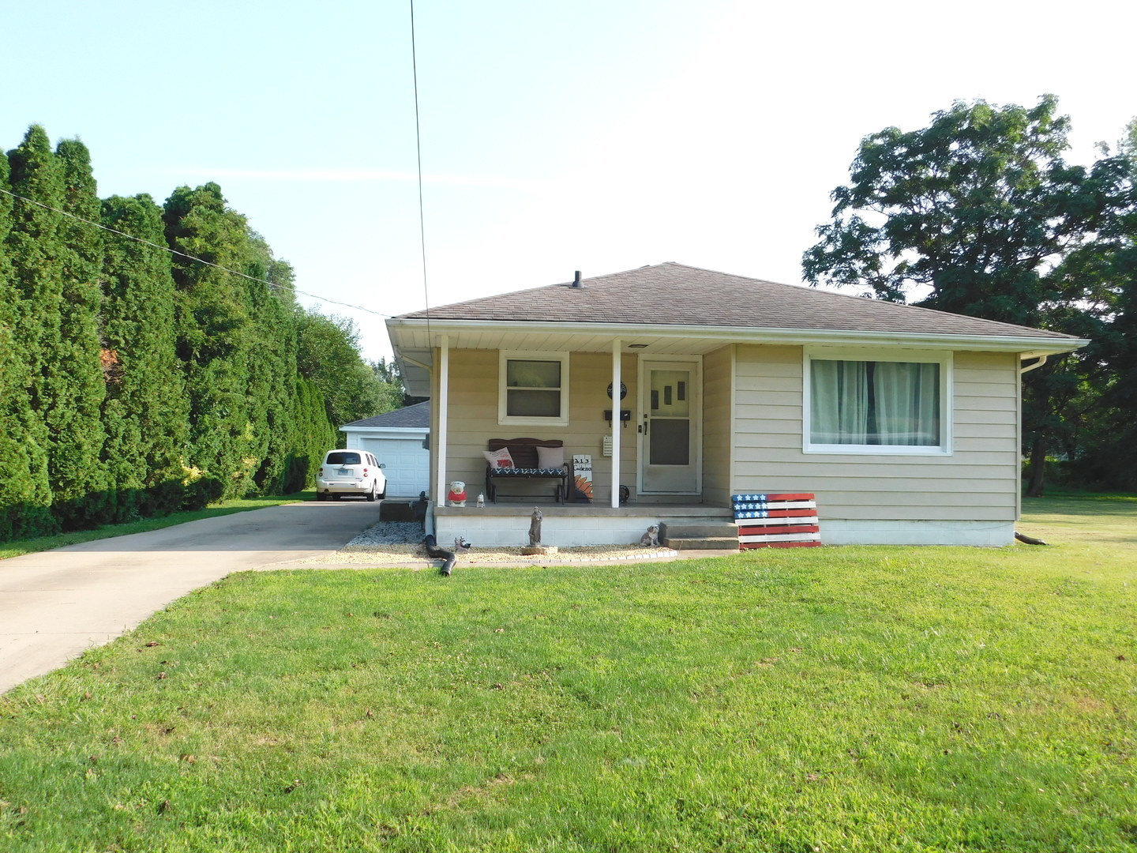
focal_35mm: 30
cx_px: 568
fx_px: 985
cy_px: 426
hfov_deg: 60.0
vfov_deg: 46.8
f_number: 3.2
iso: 125
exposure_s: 1/500
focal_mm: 5.3
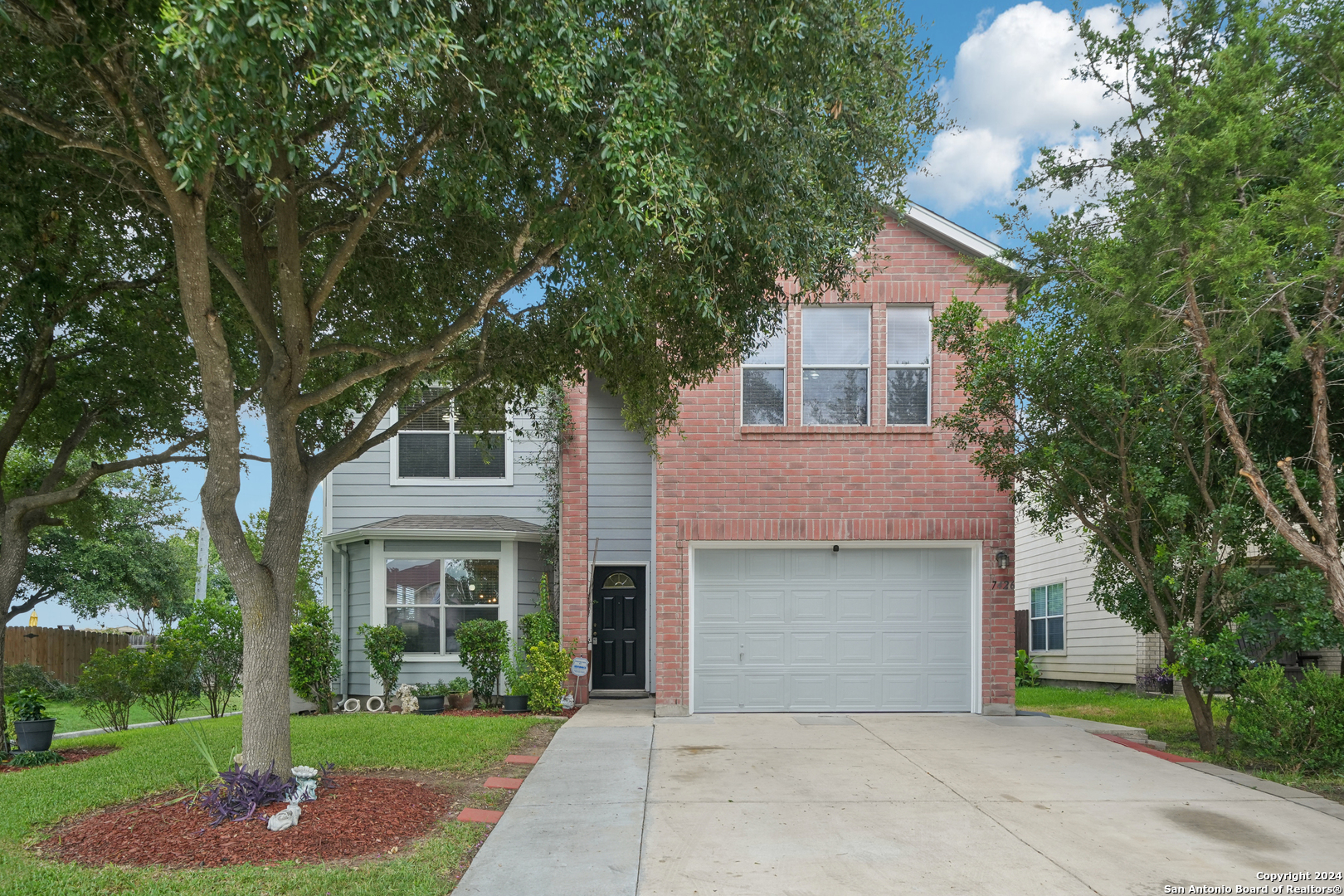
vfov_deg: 53.1
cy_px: 448
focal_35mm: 24
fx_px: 896
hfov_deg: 73.7
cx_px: 672
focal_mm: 24
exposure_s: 1/160
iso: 800
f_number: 9
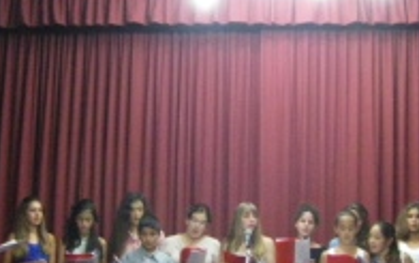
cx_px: 237
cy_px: 113
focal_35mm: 92
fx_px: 1052
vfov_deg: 14.2
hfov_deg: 22.5
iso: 800
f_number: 3.5
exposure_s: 1/13
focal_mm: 6.3
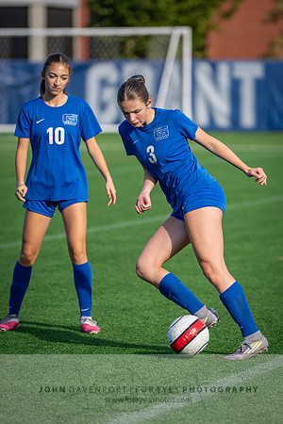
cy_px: 211
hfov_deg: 4.8
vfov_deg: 7.3
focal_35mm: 284
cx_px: 174
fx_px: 3343
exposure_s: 1/1000
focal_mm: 185
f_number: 2.8
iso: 125
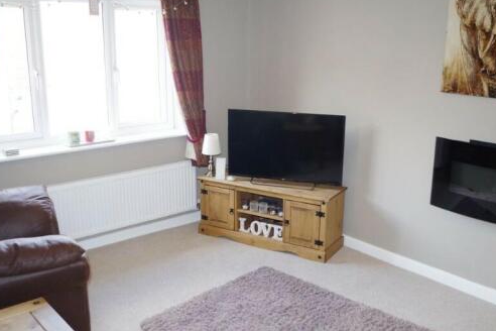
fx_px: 496
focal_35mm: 36
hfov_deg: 53.1
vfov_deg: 36.8
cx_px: 258
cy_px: 181
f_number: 3.5
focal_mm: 18
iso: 400
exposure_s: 1/30
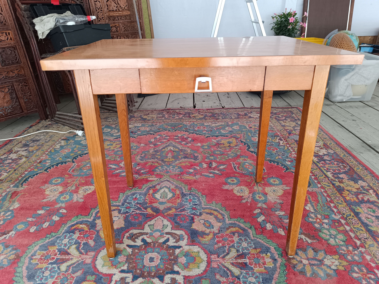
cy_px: 142
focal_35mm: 24
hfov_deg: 71.6
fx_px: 263
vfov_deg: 56.8
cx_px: 190
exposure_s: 1/100
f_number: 1.65
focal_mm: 6.14
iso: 312
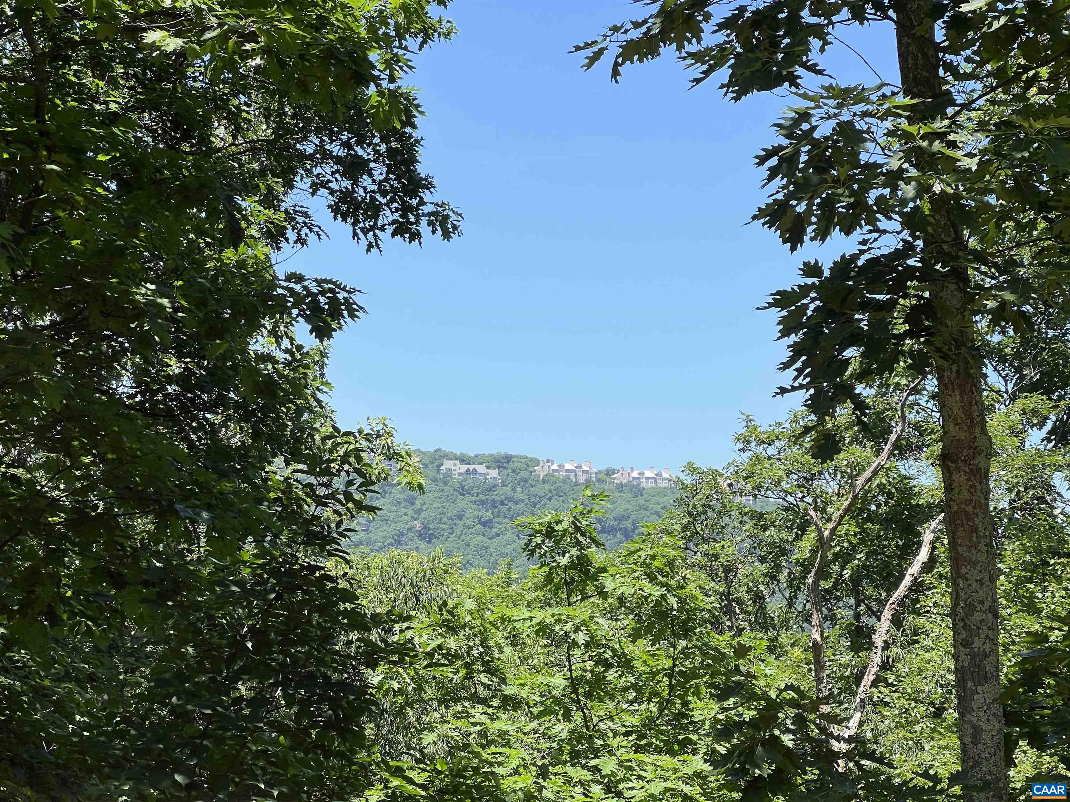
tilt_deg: +5.8
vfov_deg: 19.1
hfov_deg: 25.3
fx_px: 2380
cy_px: 401
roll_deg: -0.4
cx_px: 535
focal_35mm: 77
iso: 32
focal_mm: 9
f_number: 2.8
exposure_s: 1/423
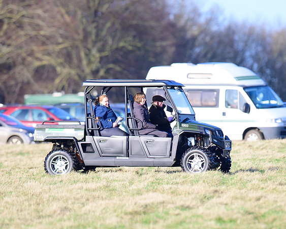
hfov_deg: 2.8
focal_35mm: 695
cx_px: 164
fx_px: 5882
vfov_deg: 2.2
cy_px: 166
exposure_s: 1/1600
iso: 400
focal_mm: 400
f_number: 5
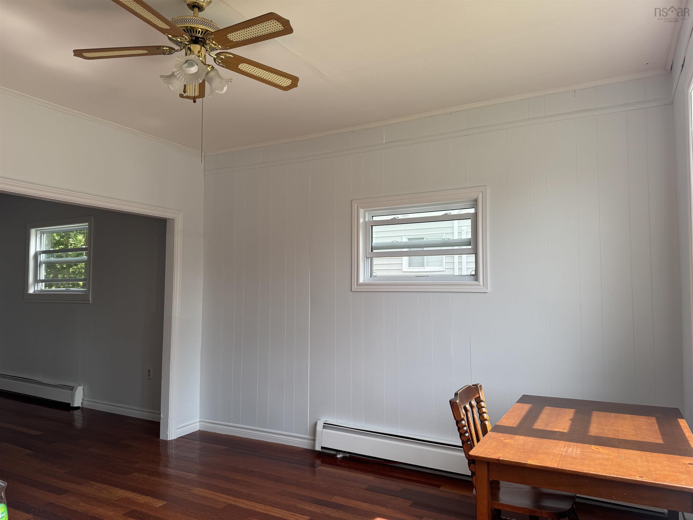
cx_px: 346
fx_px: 480
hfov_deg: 71.6
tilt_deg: +3.5
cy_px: 260
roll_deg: +0.0
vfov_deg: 56.8
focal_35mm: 24
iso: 80
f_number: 1.78
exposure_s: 1/582
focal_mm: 6.76
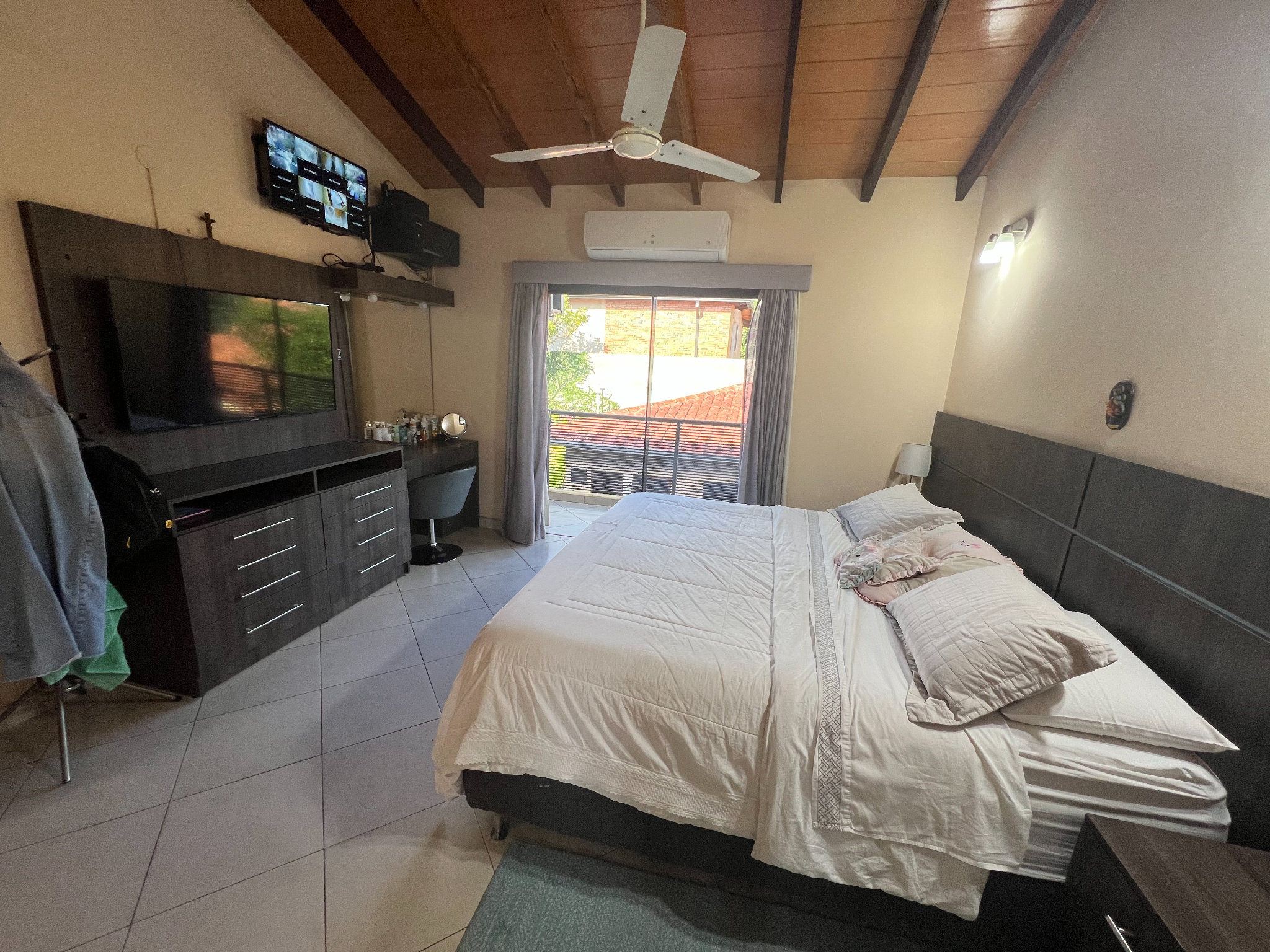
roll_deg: -3.0
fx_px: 477
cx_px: 635
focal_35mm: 13
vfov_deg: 89.9
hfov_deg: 106.2
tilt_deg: -13.2
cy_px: 476
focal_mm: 1.57
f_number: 1.8
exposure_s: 1/100
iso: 100
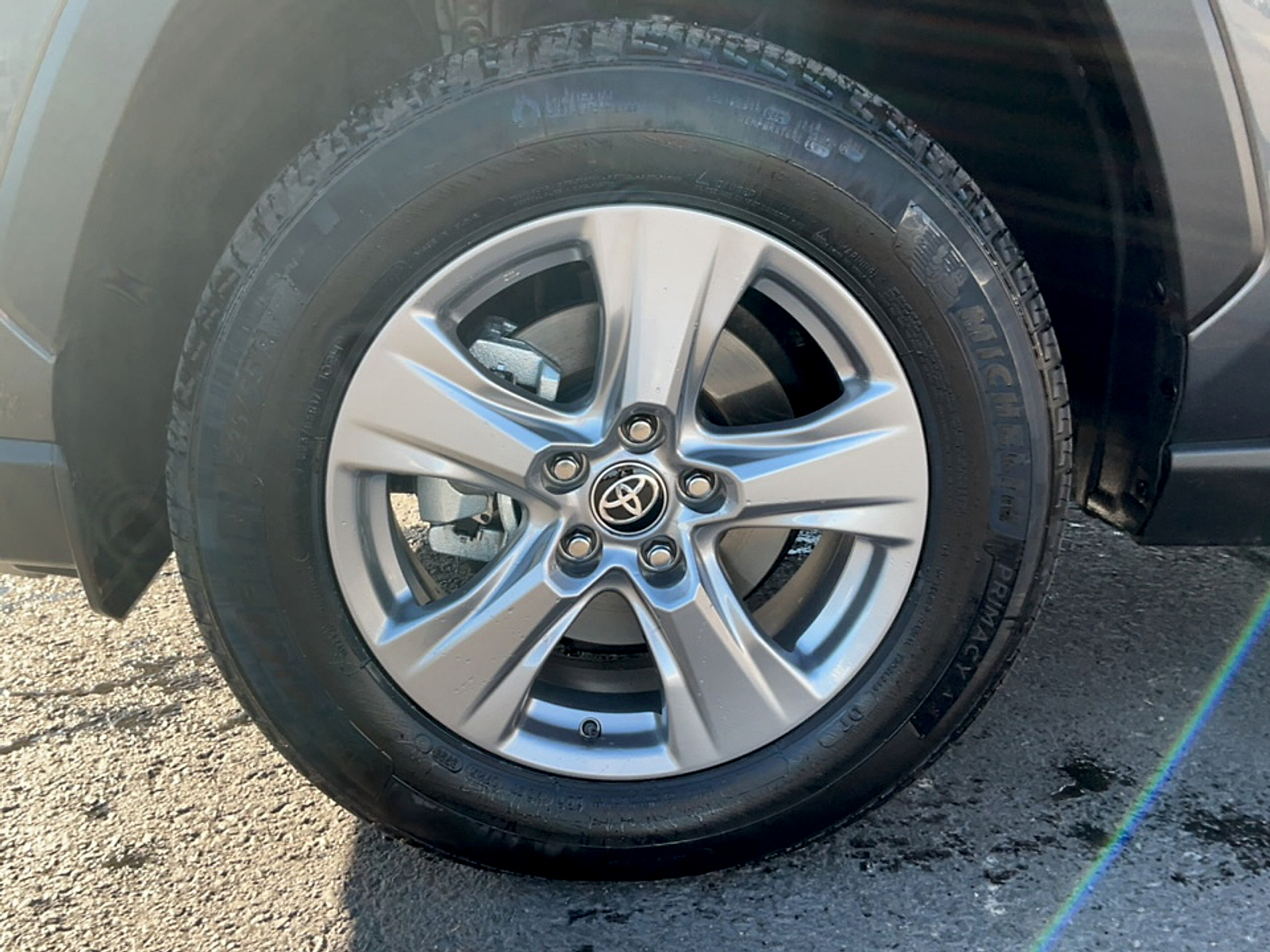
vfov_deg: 46.8
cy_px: 476
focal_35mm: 30
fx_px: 1101
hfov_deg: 60.0
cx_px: 635
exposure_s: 1/172
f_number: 1.8
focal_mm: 3
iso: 20
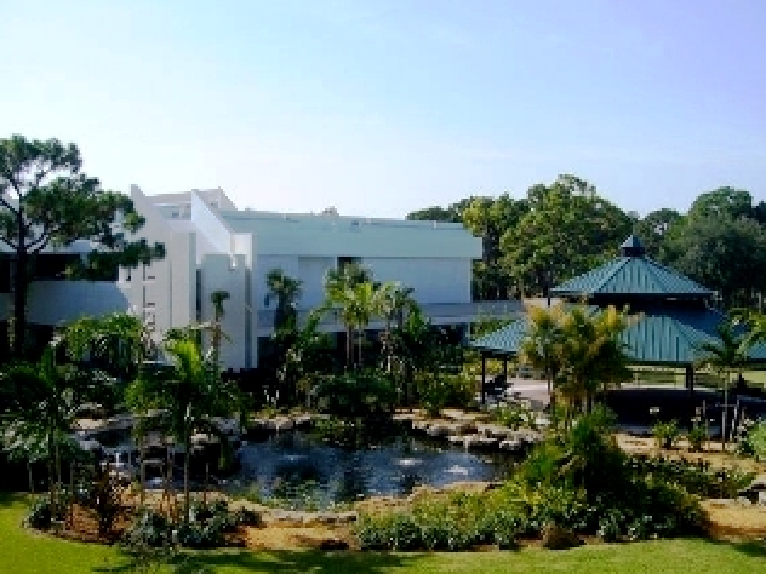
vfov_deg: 36.8
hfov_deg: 47.9
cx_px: 385
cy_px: 315
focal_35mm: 39
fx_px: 863
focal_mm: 5.8
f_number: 5.6
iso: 80
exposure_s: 1/400
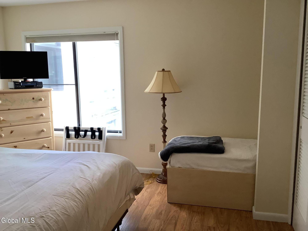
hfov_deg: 58.4
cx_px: 154
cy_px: 116
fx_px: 276
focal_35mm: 31
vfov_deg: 45.4
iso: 100
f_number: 2.4
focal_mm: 3.3
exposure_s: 1/50
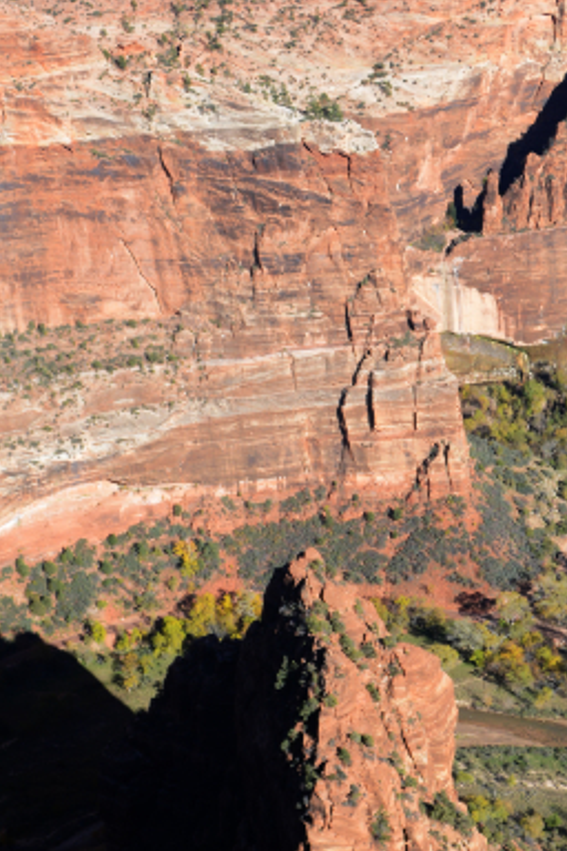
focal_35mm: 73
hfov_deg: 18.6
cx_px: 360
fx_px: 1724
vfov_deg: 27.6
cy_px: 516
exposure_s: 1/1600
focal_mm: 28
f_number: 3.5
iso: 250
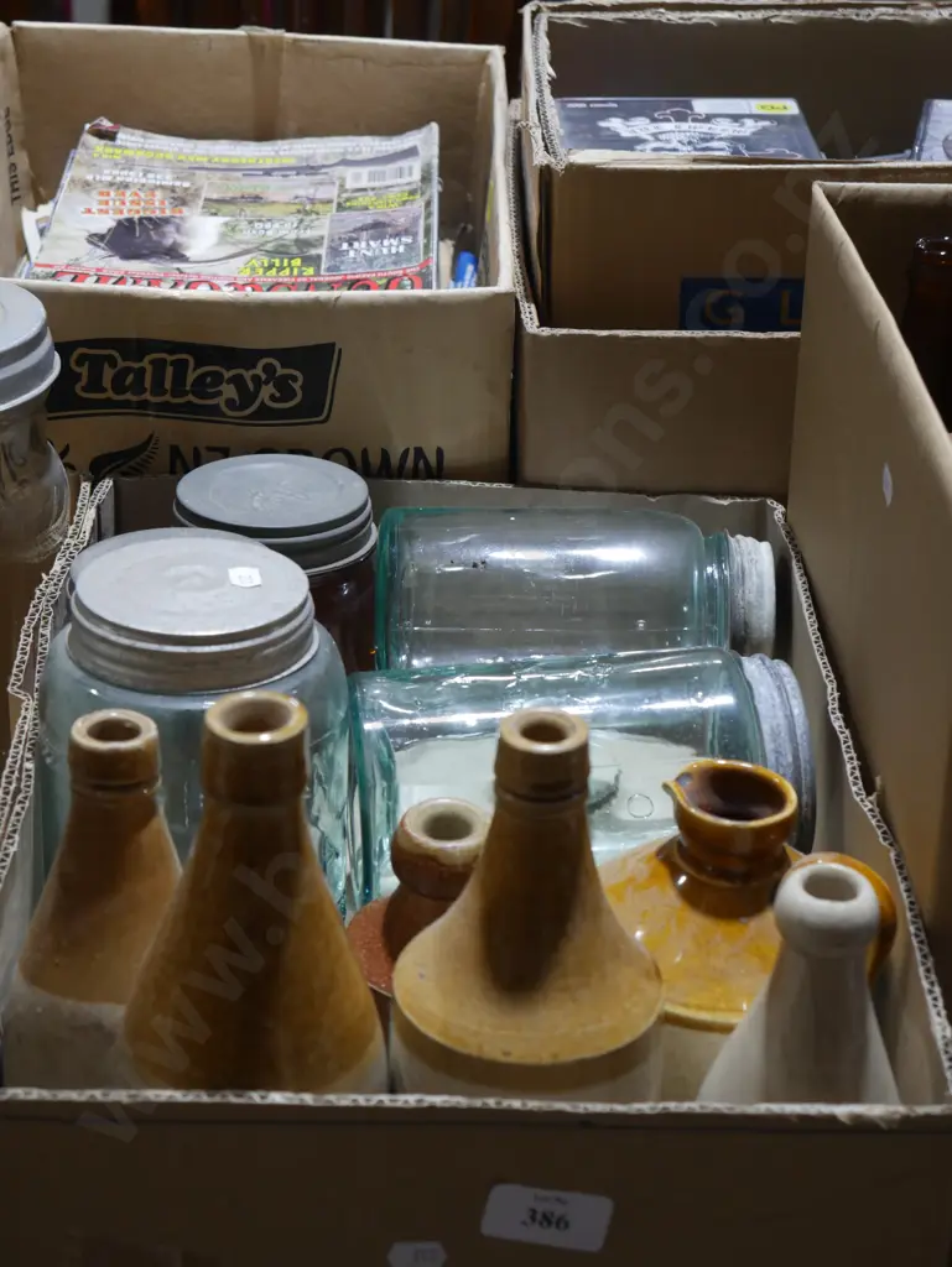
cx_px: 476
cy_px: 634
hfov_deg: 21.6
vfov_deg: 28.5
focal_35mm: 68
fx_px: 2491
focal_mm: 34
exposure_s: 1/80
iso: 800
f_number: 5.4
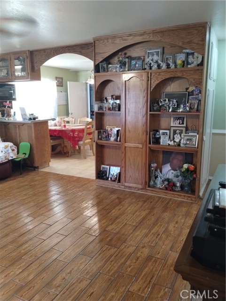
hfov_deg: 49.8
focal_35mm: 28
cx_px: 113
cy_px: 150
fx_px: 243
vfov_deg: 63.4
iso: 1363
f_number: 1.8
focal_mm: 4.27
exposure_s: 1/24
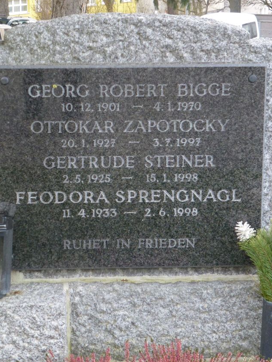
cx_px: 110
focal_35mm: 108
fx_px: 1131
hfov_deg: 13.7
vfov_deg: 18.2
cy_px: 160
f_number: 5.2
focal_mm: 15.1
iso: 400
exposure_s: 1/60
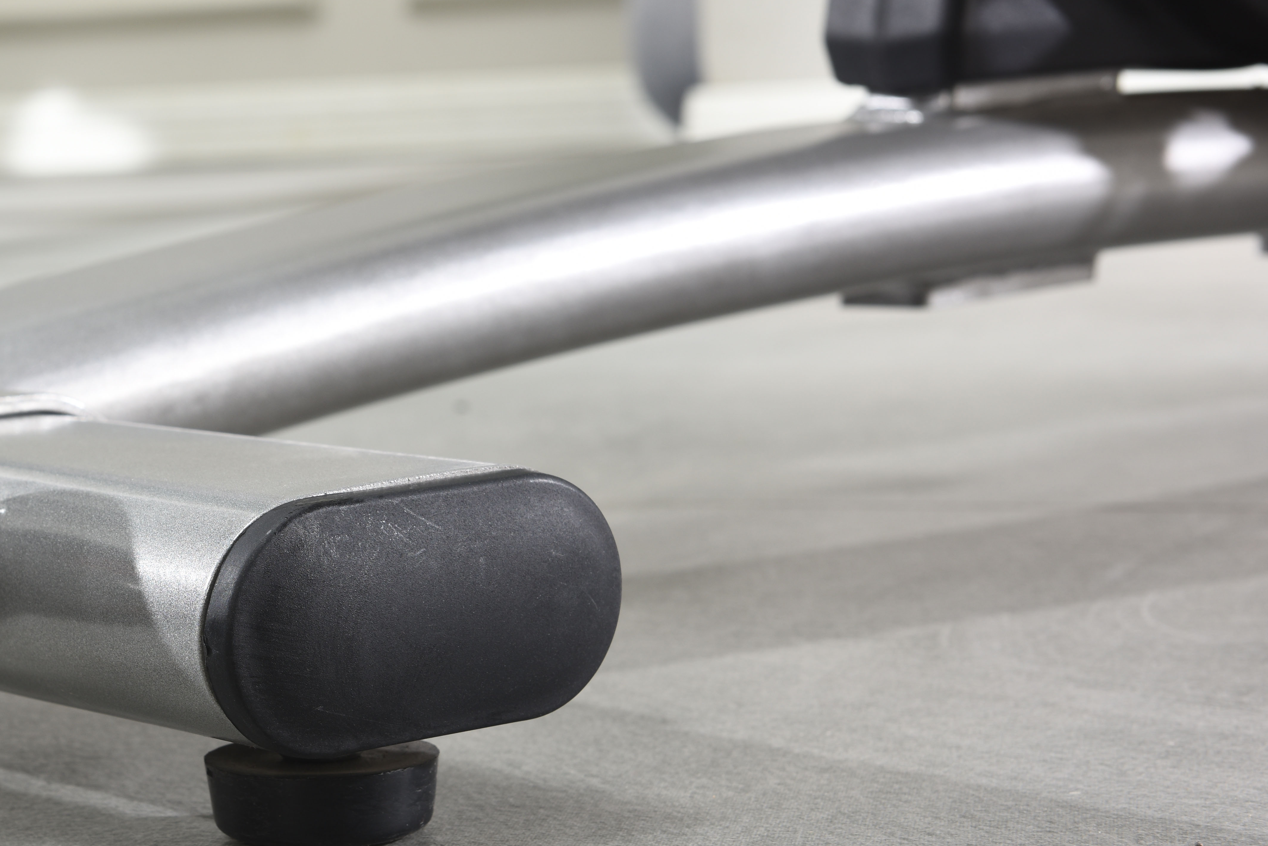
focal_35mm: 107
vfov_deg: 12.8
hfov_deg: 18.9
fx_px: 3770
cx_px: 207
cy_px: 467
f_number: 10
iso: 100
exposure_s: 1/60
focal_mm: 62
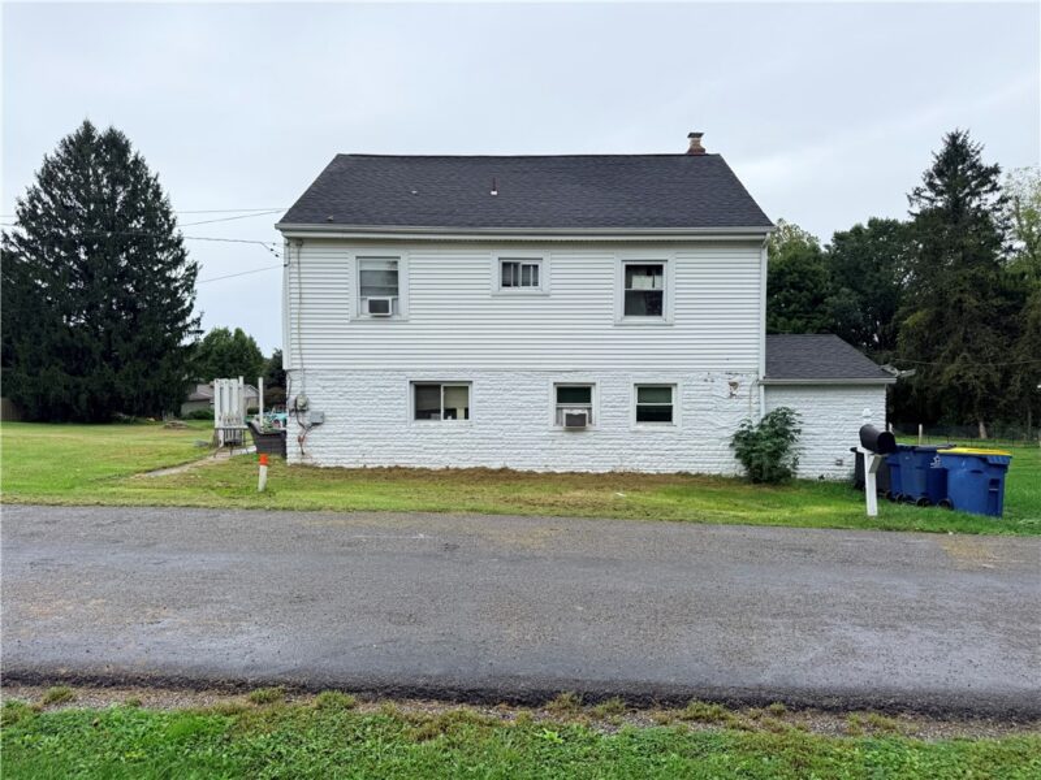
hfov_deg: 71.6
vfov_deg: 56.8
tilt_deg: -1.2
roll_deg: +0.0
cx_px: 520
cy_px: 390
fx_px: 722
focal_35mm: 24
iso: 80
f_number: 1.78
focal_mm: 6.76
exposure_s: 1/1770
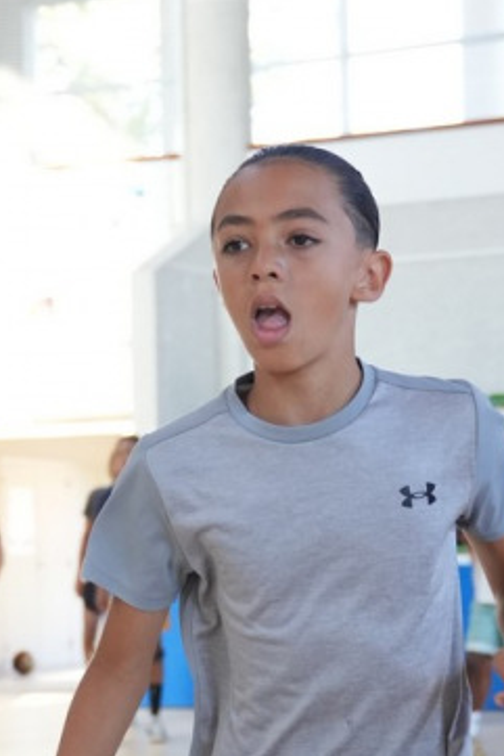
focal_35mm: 93
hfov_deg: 14.7
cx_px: 181
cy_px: 616
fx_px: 1951
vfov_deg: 21.6
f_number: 2.8
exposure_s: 1/400
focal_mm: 28
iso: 1600
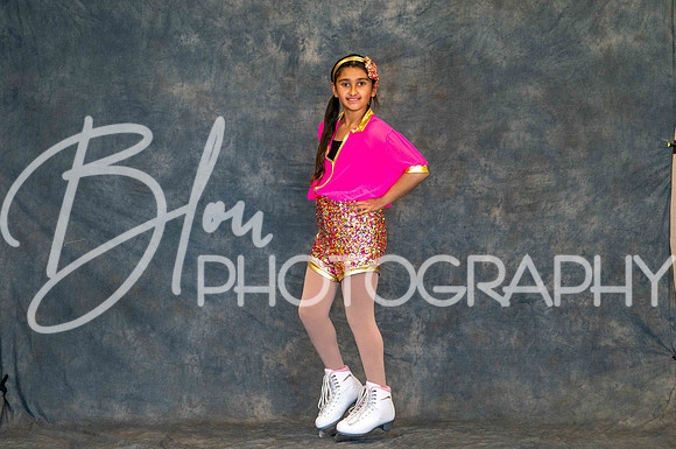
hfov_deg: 21.3
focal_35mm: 96
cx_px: 328
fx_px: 1799
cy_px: 212
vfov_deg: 14.2
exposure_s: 1/160
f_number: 4
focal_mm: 85
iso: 1600
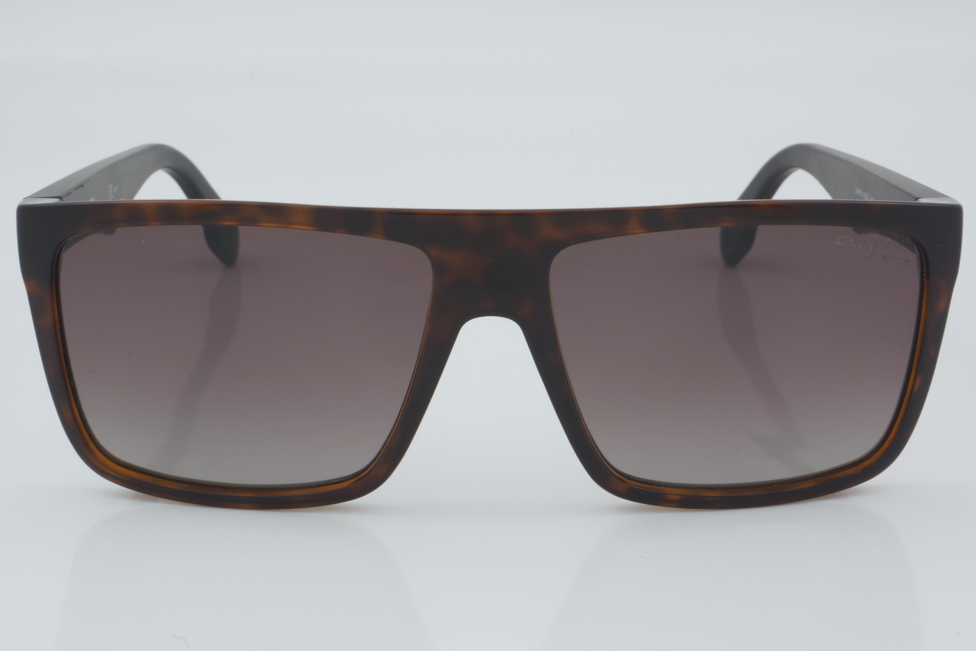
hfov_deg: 24.6
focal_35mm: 82
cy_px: 326
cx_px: 488
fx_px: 2236
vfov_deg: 16.6
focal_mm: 55
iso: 100
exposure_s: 1/4
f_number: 32
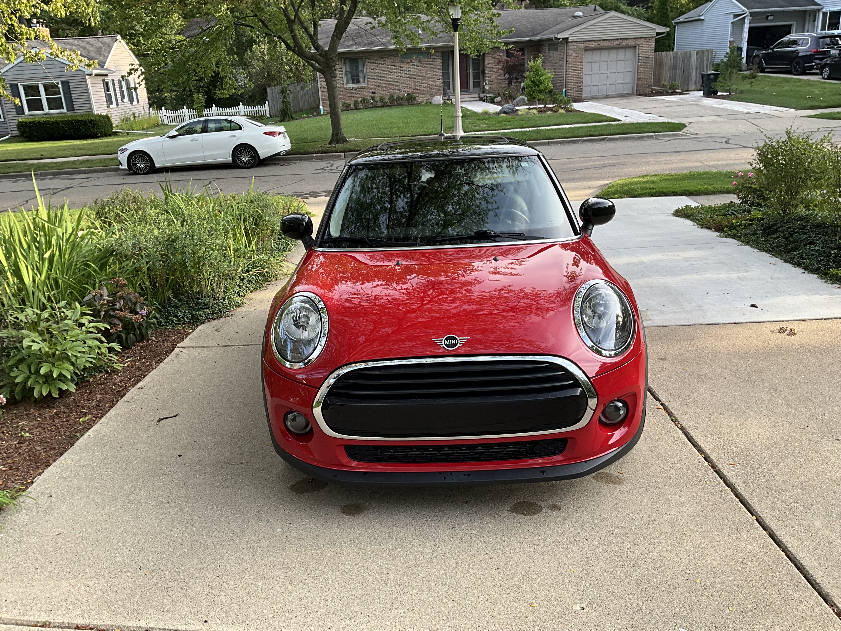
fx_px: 705
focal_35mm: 29
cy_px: 316
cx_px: 420
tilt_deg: -19.3
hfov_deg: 61.7
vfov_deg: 48.2
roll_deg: +3.8
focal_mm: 3
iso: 20
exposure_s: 1/197
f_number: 1.8
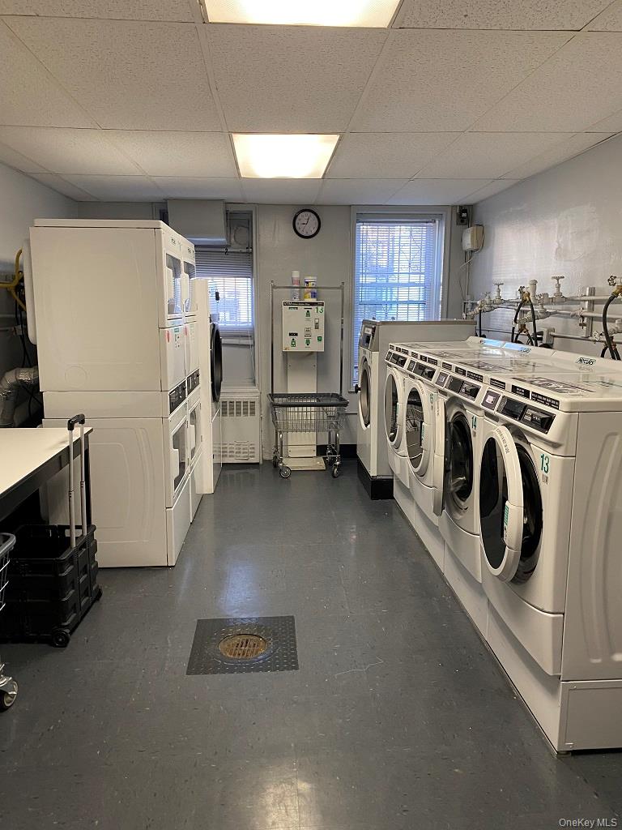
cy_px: 415
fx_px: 623
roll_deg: +0.2
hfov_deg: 53.1
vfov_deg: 67.3
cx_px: 311
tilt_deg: -9.1
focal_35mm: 26
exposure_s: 1/60
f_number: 1.8
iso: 160
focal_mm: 4.25
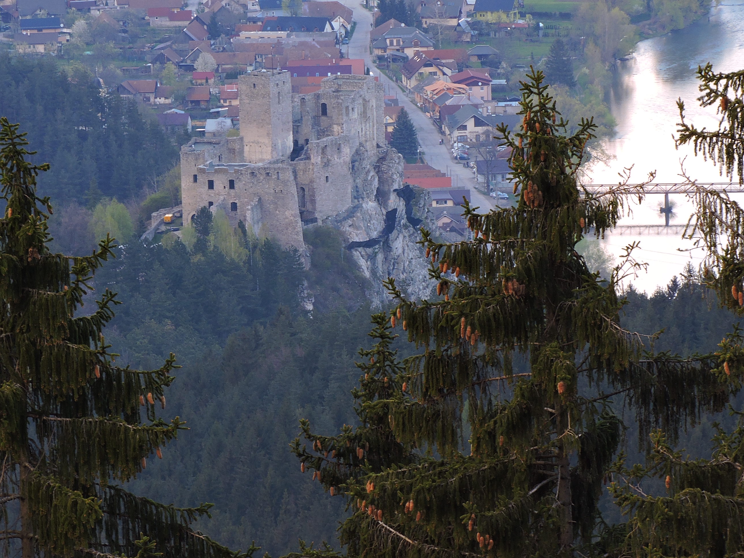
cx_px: 304
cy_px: 227
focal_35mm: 440
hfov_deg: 4.5
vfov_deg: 3.4
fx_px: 9457
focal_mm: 62.4
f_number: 7.6
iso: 100
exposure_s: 1/25
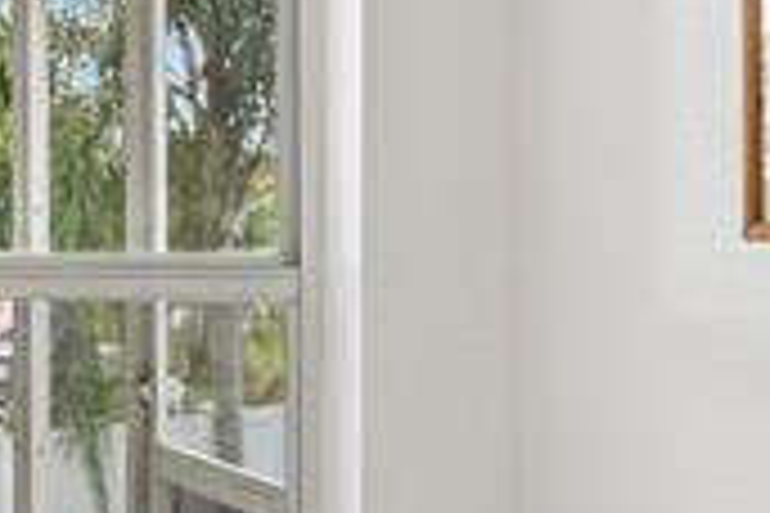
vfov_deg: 16.3
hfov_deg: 19.3
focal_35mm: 84
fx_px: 1797
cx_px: -549
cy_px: 238
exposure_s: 1/100
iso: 400
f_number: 8
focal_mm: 14
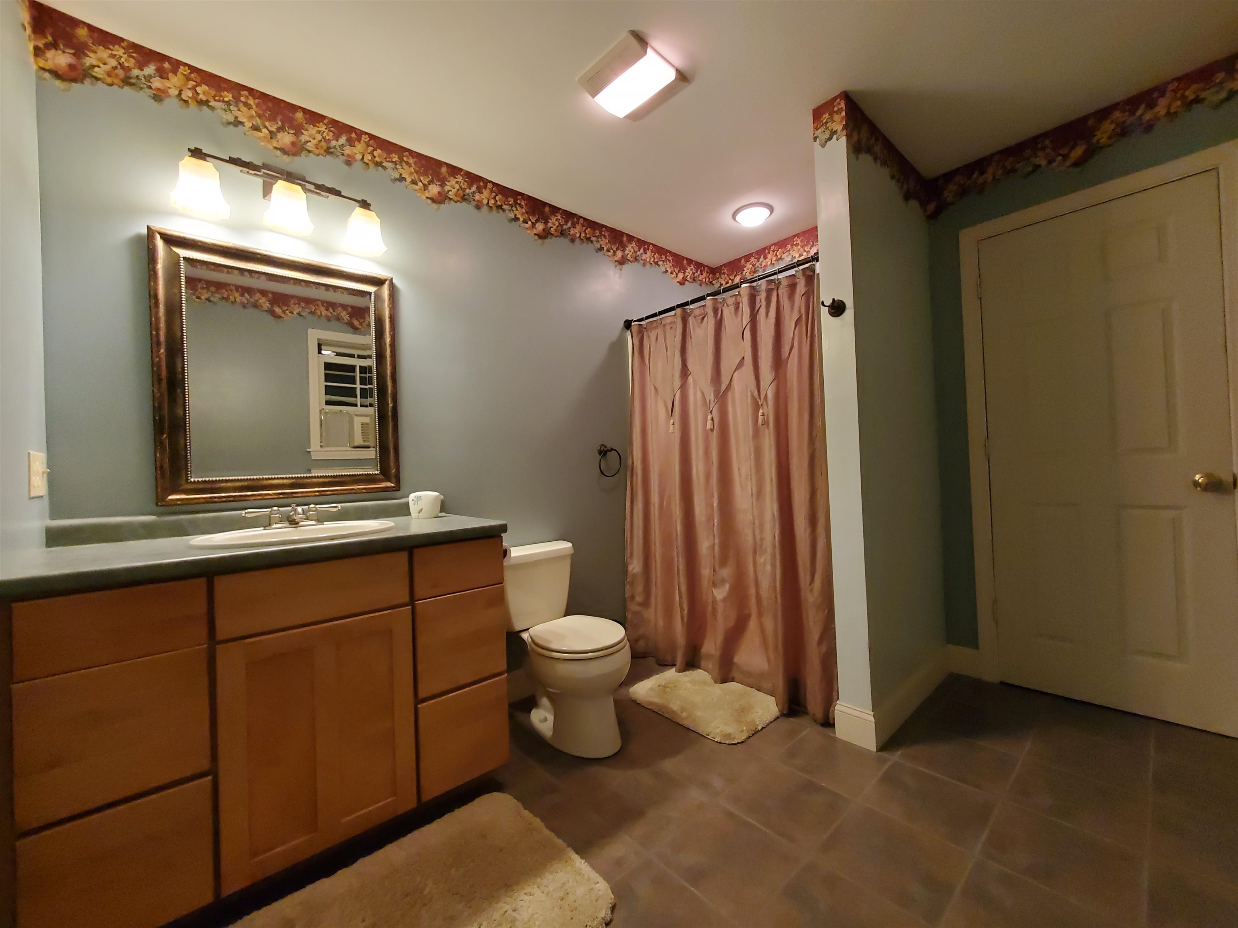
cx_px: 619
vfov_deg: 89.9
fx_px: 465
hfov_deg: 106.2
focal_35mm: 13
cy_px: 464
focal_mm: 1.8
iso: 500
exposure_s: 1/39
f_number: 2.2
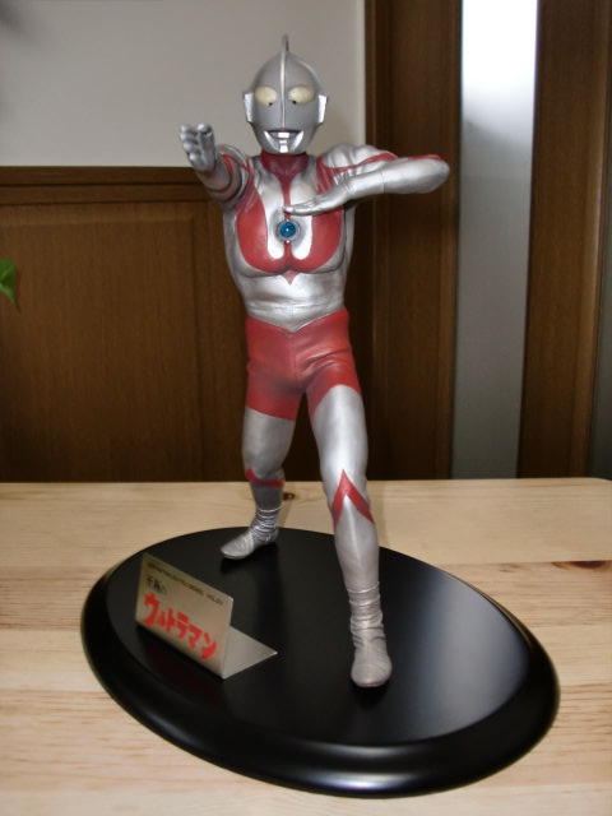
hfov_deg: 39.7
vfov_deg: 51.4
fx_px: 849
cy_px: 408
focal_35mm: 36
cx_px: 306
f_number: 2.8
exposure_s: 1/30
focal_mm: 6.3
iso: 160
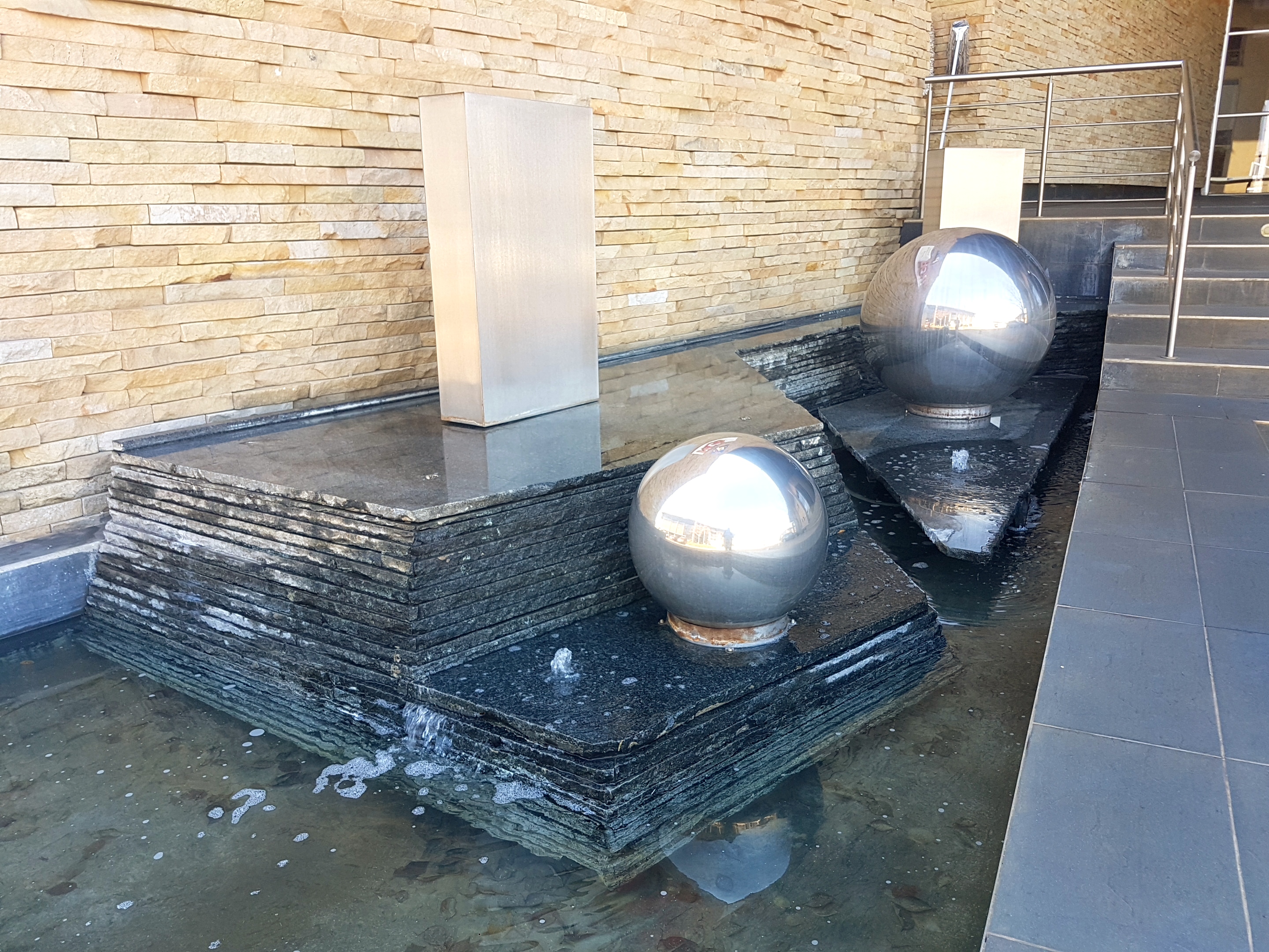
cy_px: 476
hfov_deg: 67.3
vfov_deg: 53.1
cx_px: 634
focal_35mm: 26
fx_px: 953
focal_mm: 4.2
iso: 40
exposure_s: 1/100
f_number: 1.7
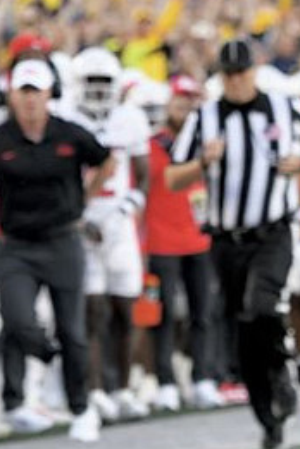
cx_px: -172
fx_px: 7324
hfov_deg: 2.3
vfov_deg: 3.5
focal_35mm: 586
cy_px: 142
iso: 3200
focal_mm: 220
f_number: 5.3
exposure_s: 1/1000
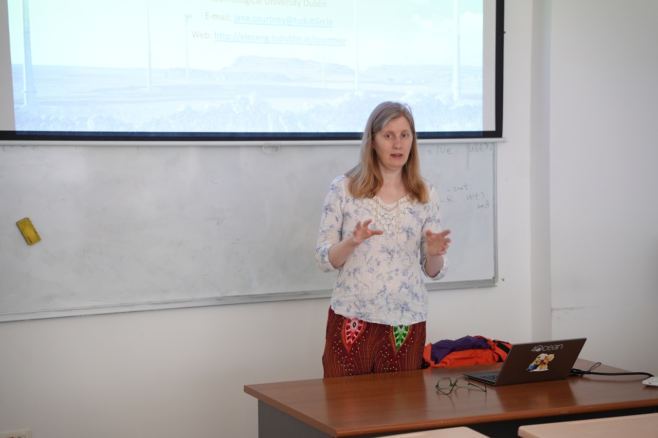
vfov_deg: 20.8
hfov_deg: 30.7
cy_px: 219
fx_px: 1197
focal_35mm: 66
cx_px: 329
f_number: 3.2
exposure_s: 1/100
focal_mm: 65.5
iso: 2000
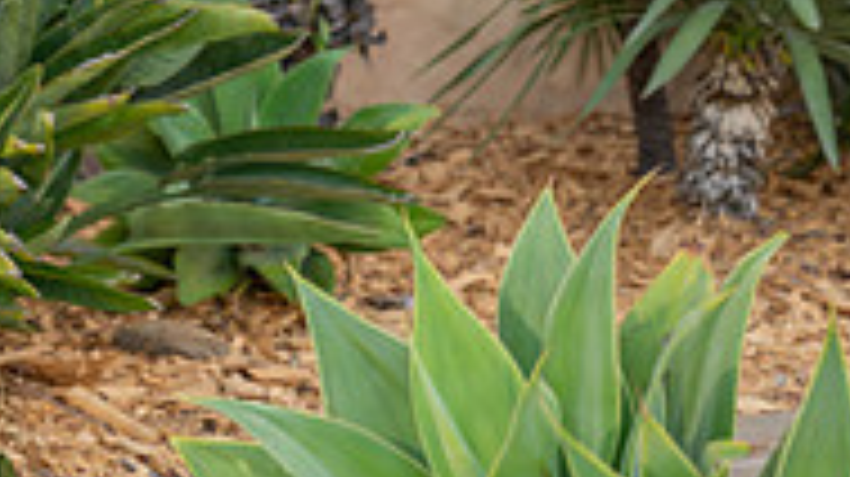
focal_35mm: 225
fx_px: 5068
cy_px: -290
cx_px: -351
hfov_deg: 9.4
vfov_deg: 5.3
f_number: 4
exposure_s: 1/200
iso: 200
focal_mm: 70
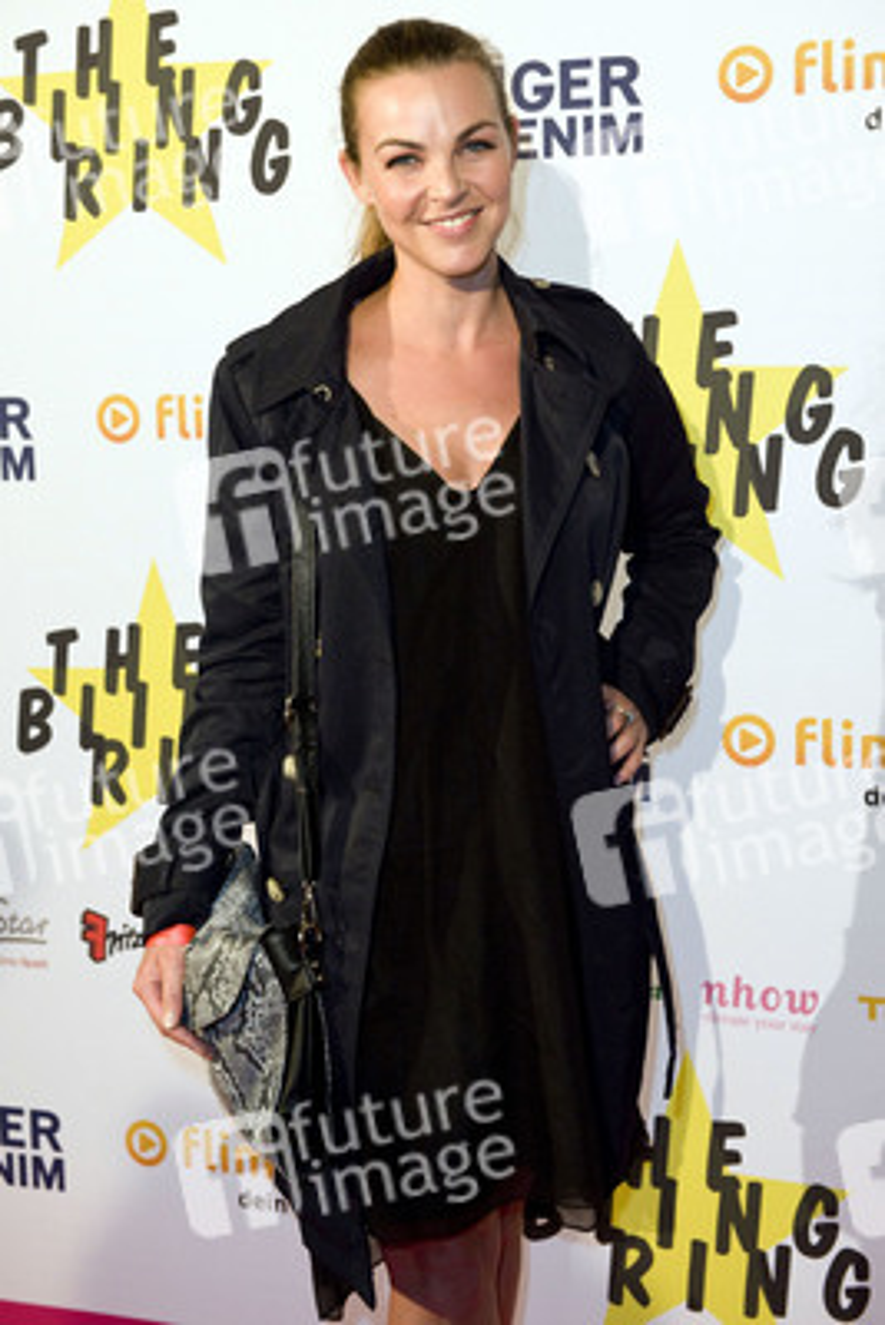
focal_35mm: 55
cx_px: 442
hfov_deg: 24.6
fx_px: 2026
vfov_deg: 36.2
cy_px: 662
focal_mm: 55
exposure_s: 1/200
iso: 1600
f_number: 4.5
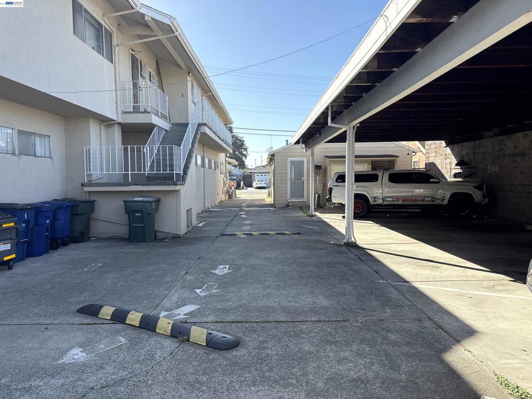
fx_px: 400
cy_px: 200
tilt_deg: -2.1
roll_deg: +0.5
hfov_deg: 67.3
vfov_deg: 53.1
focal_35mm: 26
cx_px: 266
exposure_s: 1/1364
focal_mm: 5.96
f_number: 1.6
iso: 64
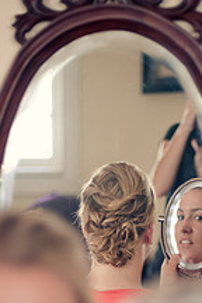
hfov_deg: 13.1
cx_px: 131
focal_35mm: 104
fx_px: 875
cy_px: 241
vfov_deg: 19.4
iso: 200
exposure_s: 1/125
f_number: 1.4
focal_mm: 50
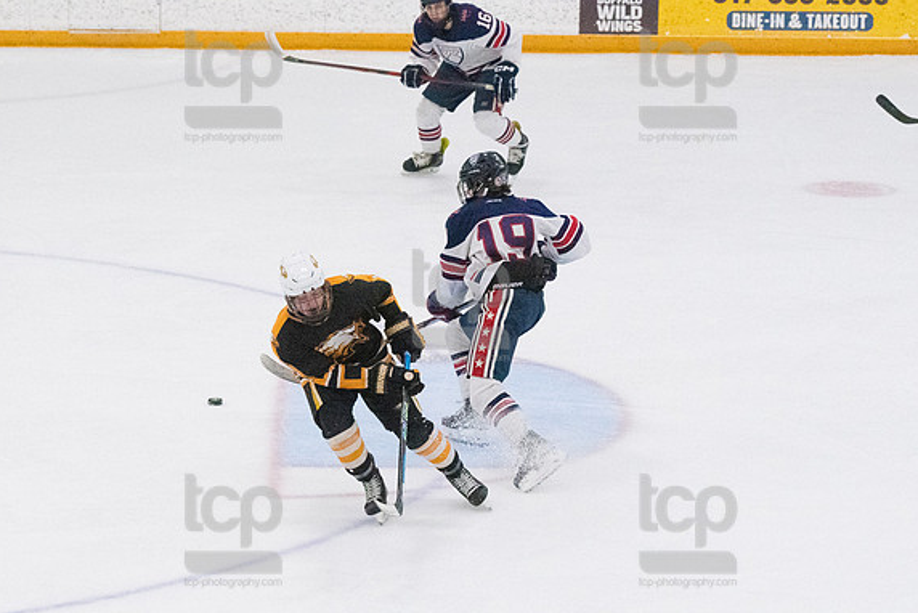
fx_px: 4056
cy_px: 306
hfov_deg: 12.9
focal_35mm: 159
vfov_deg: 8.6
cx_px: 461
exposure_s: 1/1600
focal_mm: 105
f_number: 5
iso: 8000
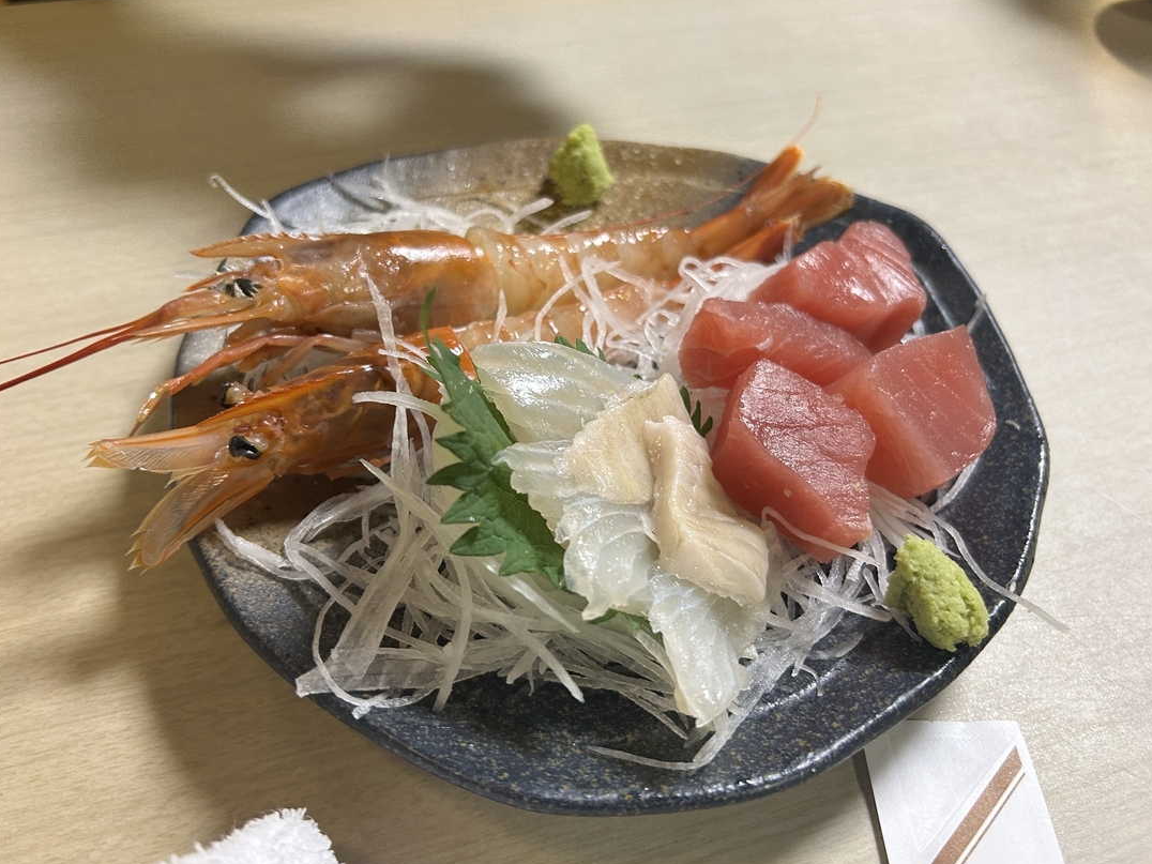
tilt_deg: -46.3
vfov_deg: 48.2
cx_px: 549
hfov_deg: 61.6
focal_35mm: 29
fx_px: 965
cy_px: 400
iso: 160
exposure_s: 1/50
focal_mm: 5.7
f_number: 1.5
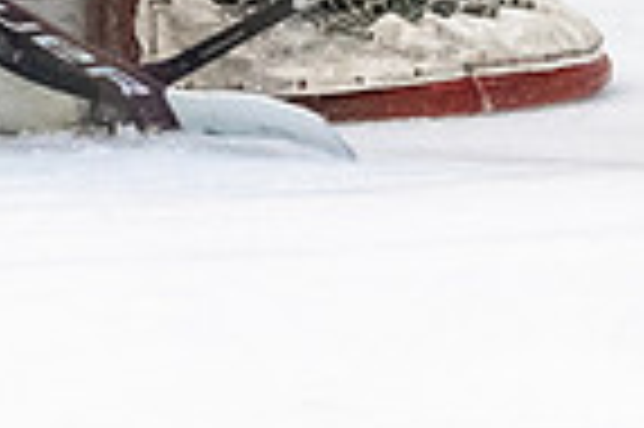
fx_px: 14134
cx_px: 450
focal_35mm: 791
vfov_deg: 1.7
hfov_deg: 2.6
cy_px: -411
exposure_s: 1/800
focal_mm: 80
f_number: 2.8
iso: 4000
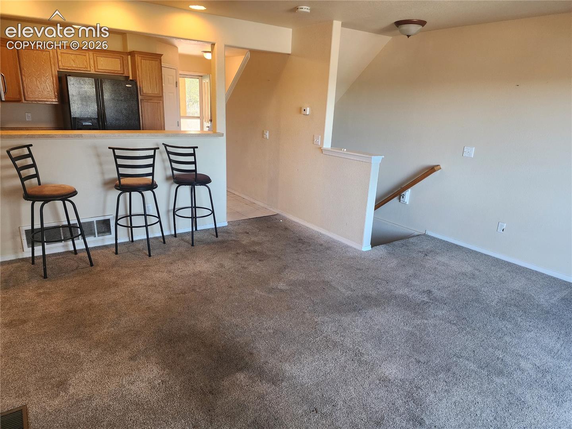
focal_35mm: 23
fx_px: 380
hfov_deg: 73.9
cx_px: 286
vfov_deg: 58.9
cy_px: 214
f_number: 1.8
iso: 400
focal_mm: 6.4
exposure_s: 1/120
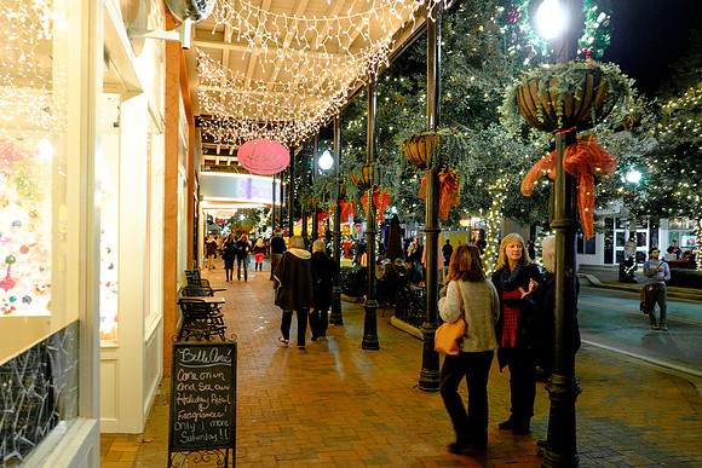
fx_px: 554
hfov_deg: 64.7
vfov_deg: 45.9
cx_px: 351
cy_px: 234
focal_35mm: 28
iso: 800
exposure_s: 1/25
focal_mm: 18
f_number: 2.8
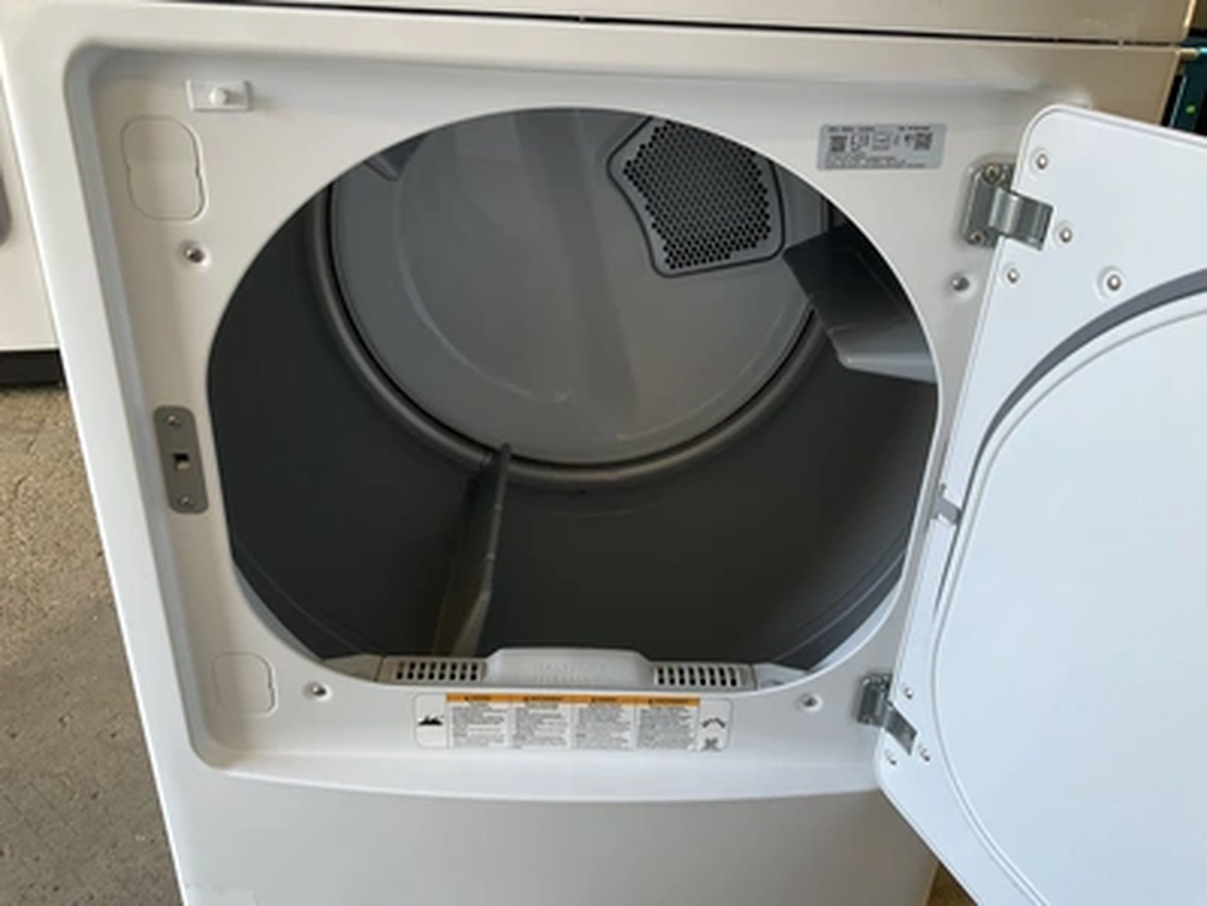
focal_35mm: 29
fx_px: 1011
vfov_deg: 48.2
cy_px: 453
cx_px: 604
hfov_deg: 61.7
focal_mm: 3
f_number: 1.8
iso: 50
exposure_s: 1/60
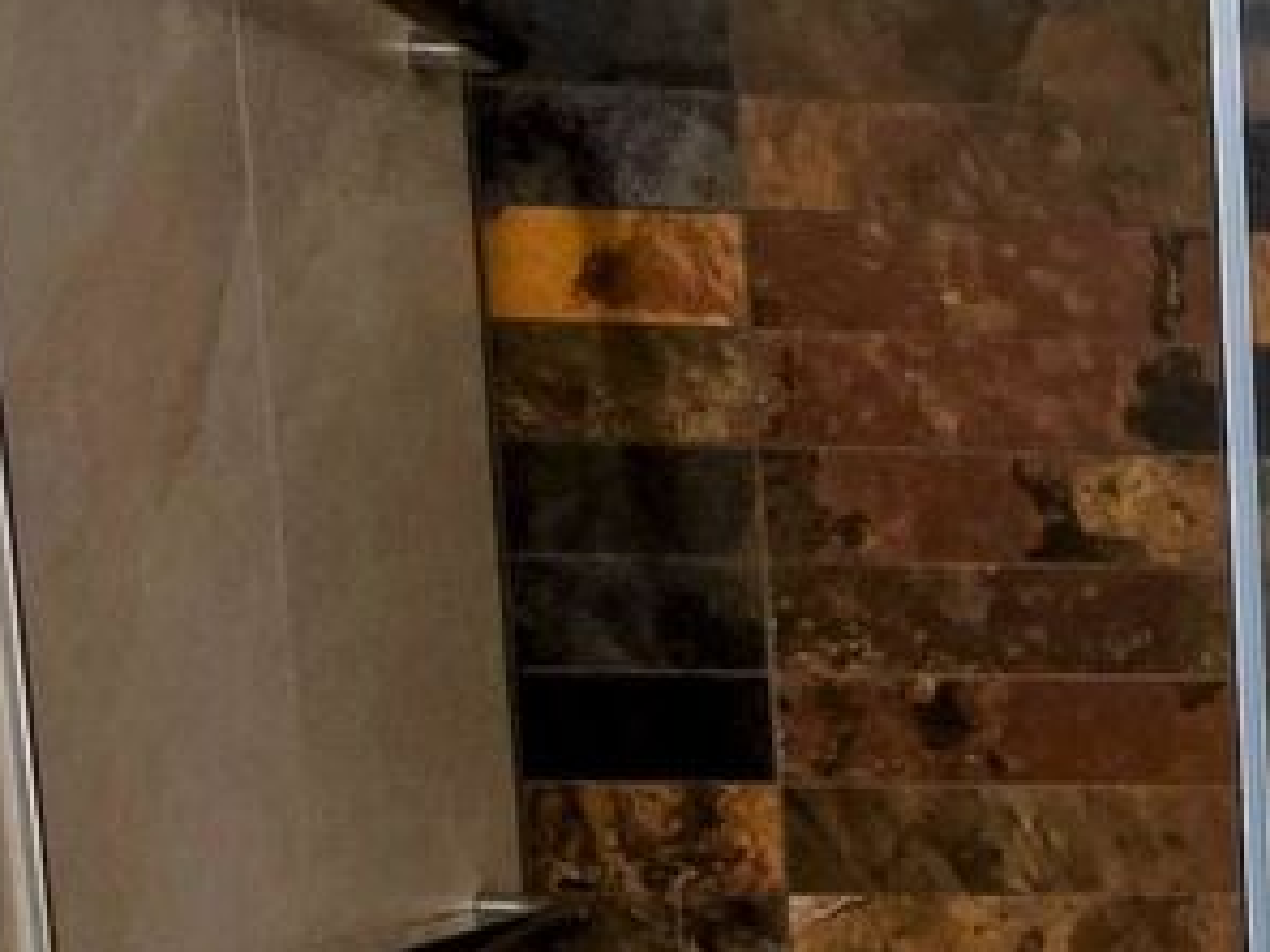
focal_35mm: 90
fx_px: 3302
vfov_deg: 15.5
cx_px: 2416
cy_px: 1304
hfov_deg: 17.1
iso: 40
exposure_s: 1/100
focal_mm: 2.2
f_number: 1.9
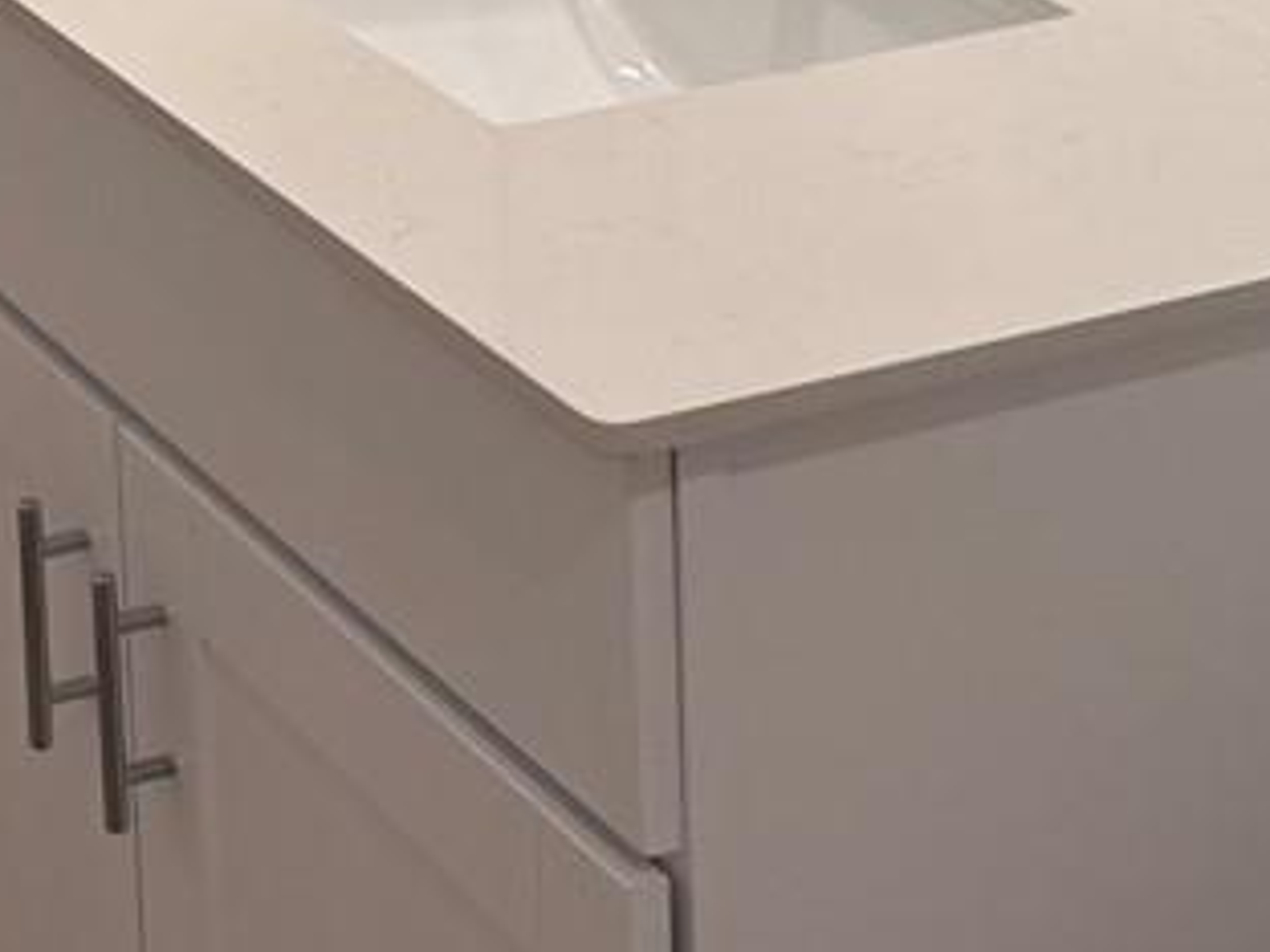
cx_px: -370
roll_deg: +3.1
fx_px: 4513
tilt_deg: -10.0
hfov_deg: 15.3
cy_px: -891
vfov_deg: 11.1
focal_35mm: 123
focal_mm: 6.76
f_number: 1.78
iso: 80
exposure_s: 1/120
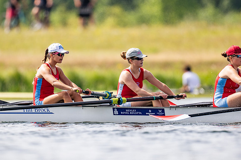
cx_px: 120
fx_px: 6021
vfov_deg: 1.5
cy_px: 80
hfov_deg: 2.3
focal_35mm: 900
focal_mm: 600
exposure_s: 1/2500
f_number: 4
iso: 200
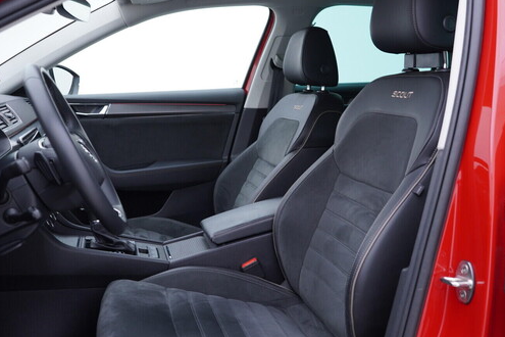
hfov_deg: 48.4
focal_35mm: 40
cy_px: 161
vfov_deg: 33.4
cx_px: 270
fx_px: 561
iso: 160
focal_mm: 24
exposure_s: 1/40
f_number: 2.8
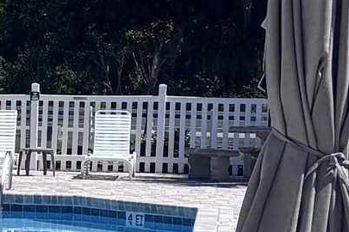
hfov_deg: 8.9
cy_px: 125
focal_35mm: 205
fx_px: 1987
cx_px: -557
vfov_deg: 6.7
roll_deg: -0.4
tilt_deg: -1.7
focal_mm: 5.96
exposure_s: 1/7194
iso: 50
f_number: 1.6
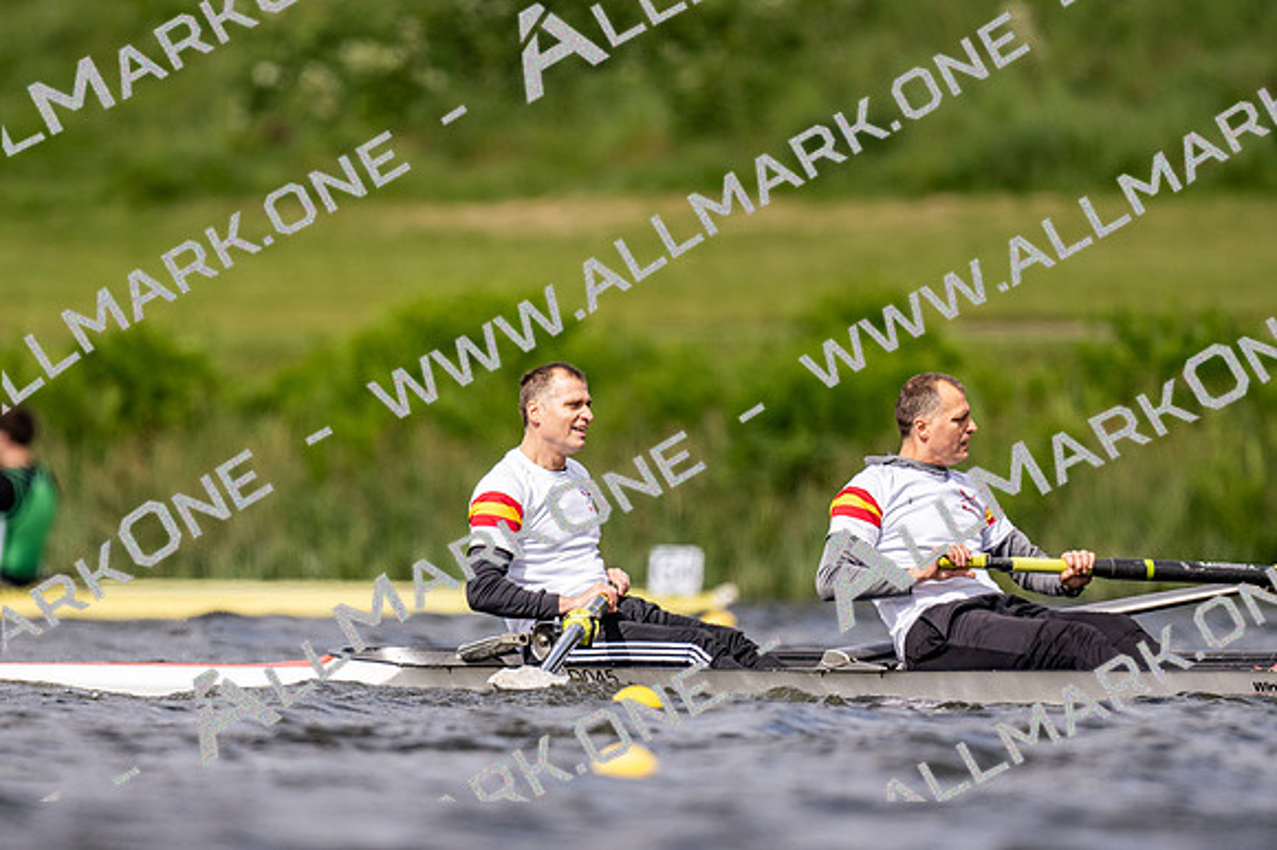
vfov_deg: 1.5
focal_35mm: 900
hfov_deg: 2.3
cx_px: 638
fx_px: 31906
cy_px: 425
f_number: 4
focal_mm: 600
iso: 280
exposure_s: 1/2500
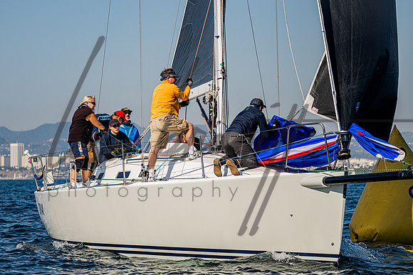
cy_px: 117
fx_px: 1670
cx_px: 173
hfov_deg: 14.1
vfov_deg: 9.4
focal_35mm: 146
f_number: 4.8
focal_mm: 125
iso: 400
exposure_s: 1/4000
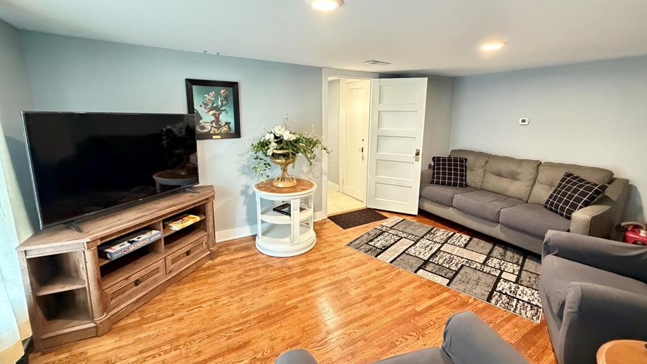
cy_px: 165
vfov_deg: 66.9
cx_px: 335
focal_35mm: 16
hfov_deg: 99.3
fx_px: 274
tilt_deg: -9.9
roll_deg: +0.1
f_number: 2.2
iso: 1250
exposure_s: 1/30
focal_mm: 2.22
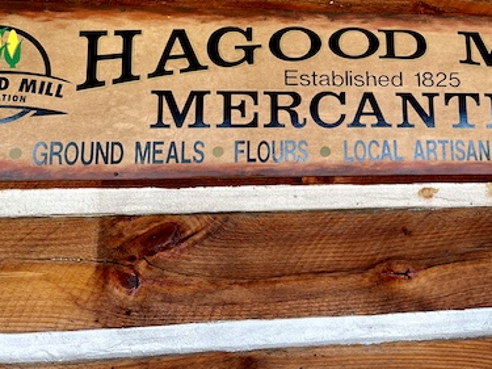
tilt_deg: +11.0
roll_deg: +2.1
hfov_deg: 45.8
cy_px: 112
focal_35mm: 40
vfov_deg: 35.4
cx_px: 341
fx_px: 568
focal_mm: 5.1
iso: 40
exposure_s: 1/121
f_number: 1.6
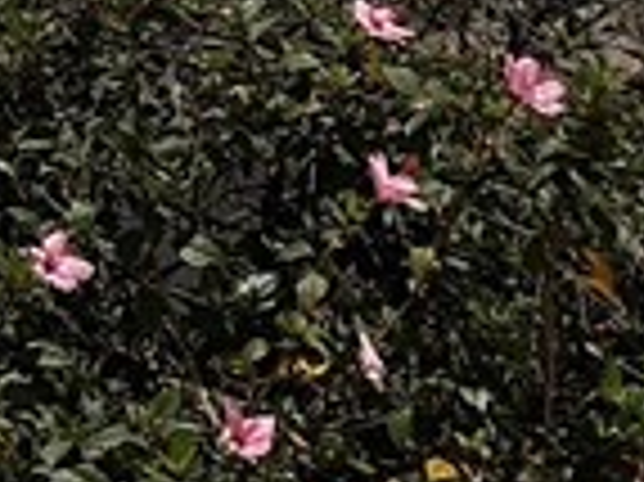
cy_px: 1329
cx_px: 1964
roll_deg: +1.4
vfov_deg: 3.9
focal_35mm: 372
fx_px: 6915
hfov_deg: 5.0
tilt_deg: -3.1
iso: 40
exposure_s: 1/8850
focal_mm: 5.96
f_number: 1.6
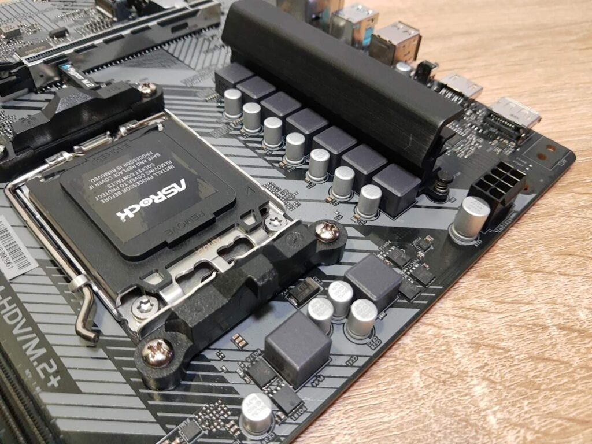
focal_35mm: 26
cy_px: 222
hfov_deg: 67.3
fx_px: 445
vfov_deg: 53.1
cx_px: 296
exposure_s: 1/50
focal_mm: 3.95
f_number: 1.8
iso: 493
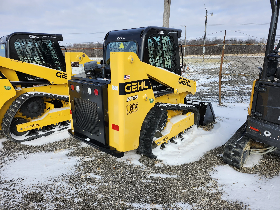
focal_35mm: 23
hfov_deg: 73.9
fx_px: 186
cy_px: 105
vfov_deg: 58.9
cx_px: 140
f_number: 1.8
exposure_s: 1/1139
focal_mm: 5.54
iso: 25
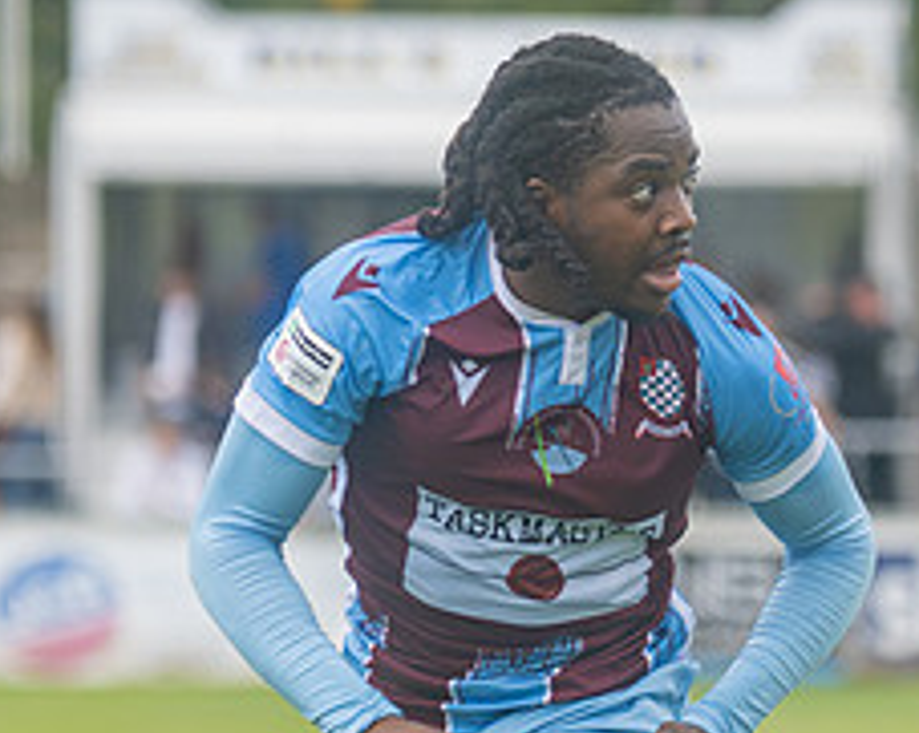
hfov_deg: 2.6
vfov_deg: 2.1
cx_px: 1625
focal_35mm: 750
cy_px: 795
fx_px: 20373
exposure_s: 1/1250
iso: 360
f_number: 2.8
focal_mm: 170
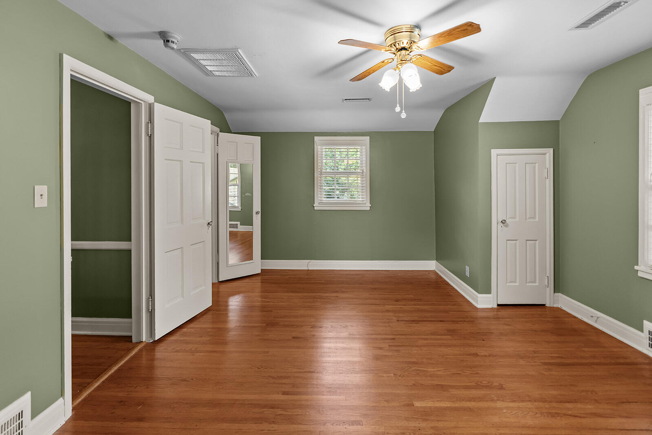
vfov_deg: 73.8
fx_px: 290
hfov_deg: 96.7
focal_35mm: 16
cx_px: 326
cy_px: 218
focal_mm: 16
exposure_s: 1/30
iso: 400
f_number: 2.8
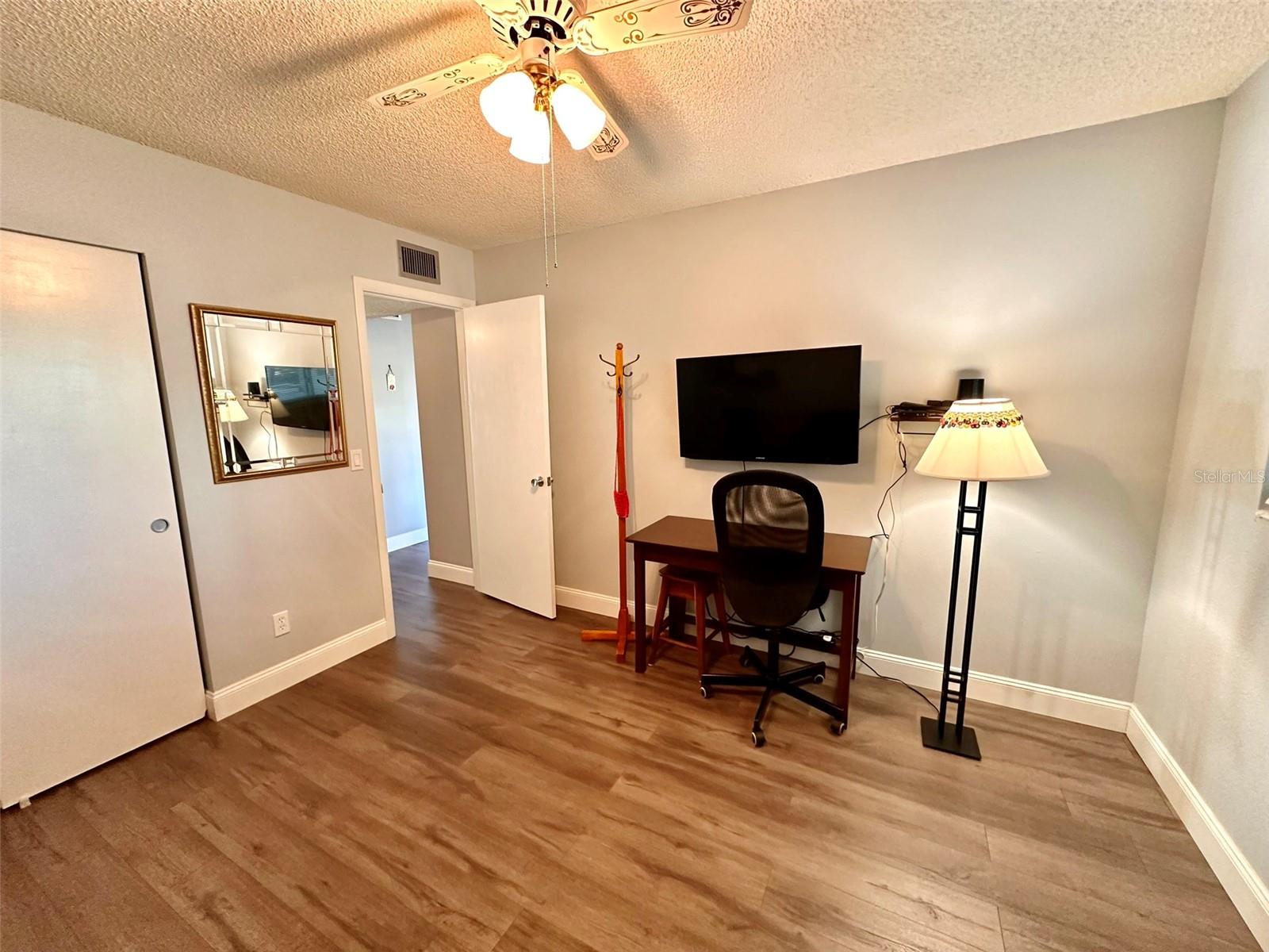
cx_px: 634
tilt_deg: -8.5
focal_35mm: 14
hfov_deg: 102.1
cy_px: 476
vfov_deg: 85.7
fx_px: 513
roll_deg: +0.6
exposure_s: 1/60
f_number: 2.2
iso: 400
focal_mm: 2.22
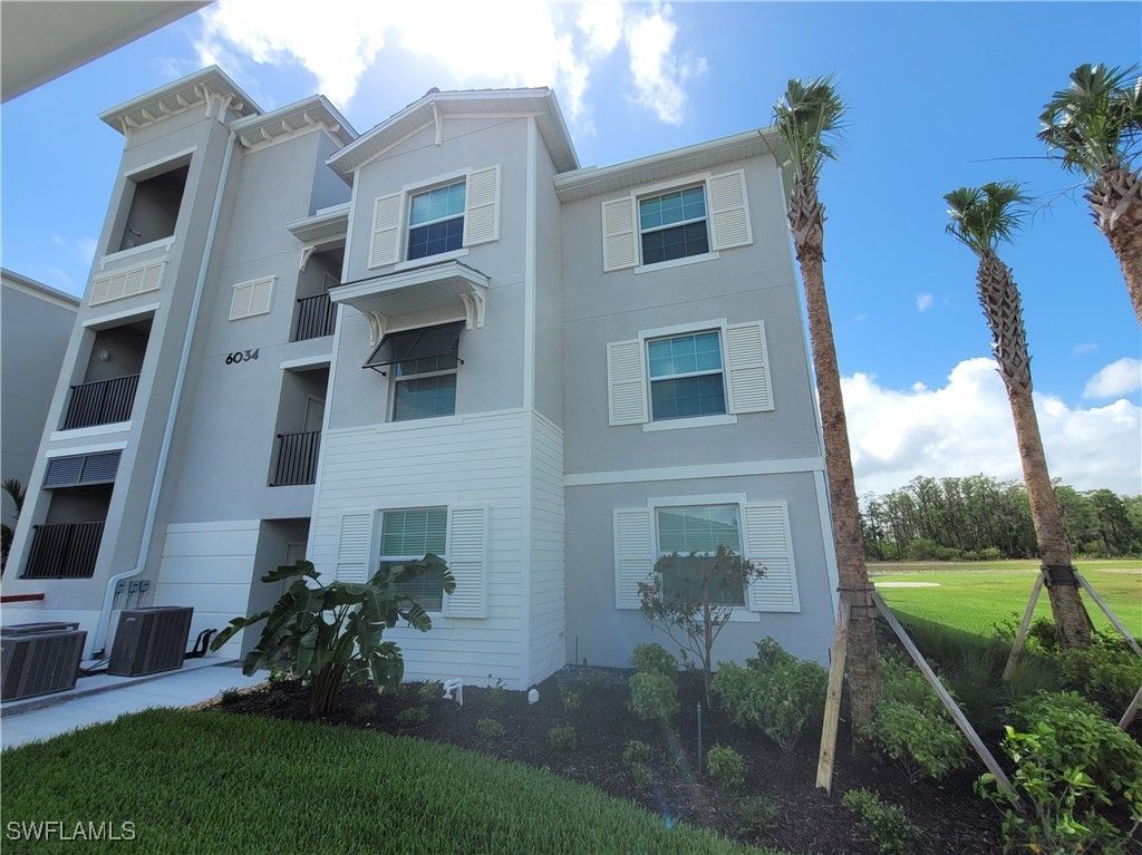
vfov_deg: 89.9
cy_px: 428
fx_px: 429
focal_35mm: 13
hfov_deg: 106.2
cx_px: 571
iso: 40
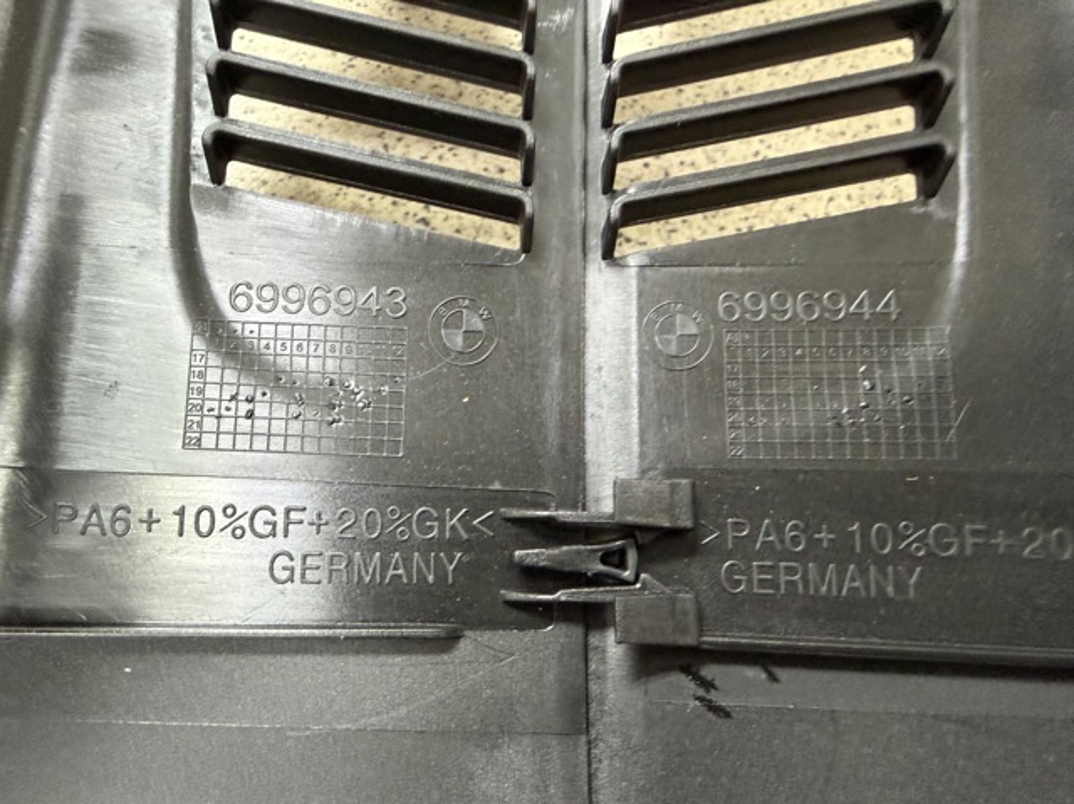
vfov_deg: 56.8
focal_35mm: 24
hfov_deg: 71.6
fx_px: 744
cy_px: 402
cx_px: 537
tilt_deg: -64.7
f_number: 2.2
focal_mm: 2.22
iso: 500
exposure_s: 1/50
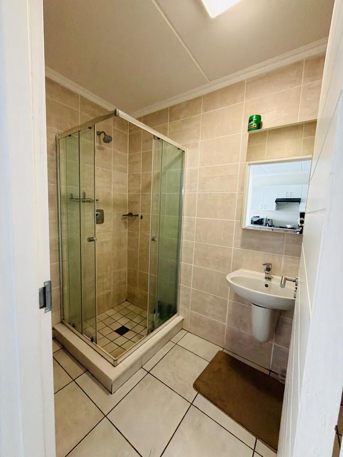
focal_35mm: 14
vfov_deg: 102.1
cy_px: 228
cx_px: 172
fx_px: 185
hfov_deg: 85.7
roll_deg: -1.7
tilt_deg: -5.8
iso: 640
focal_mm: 2.22
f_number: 2.2
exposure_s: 1/60
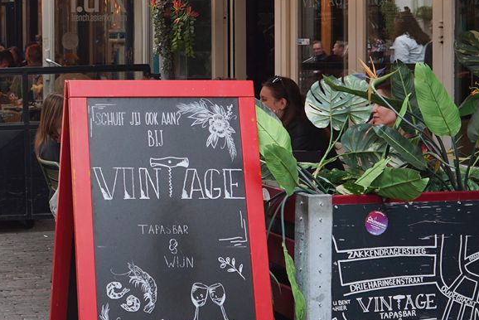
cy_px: 56
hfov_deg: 22.7
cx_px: -75
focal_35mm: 83
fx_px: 1105
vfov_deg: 16.3
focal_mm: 24
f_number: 2.8
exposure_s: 1/100
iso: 100
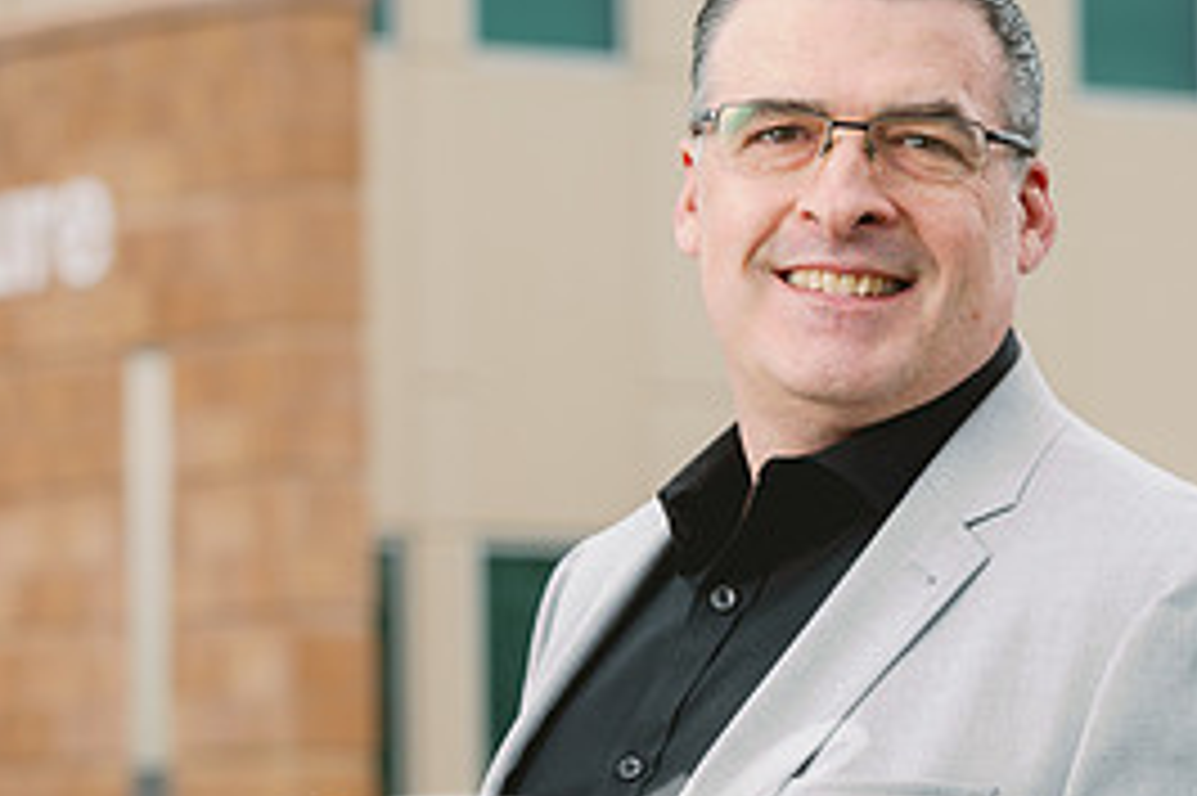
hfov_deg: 8.6
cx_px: 608
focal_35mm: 240
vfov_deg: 5.7
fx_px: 7975
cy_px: 468
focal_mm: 110
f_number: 4.5
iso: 125
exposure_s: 1/200
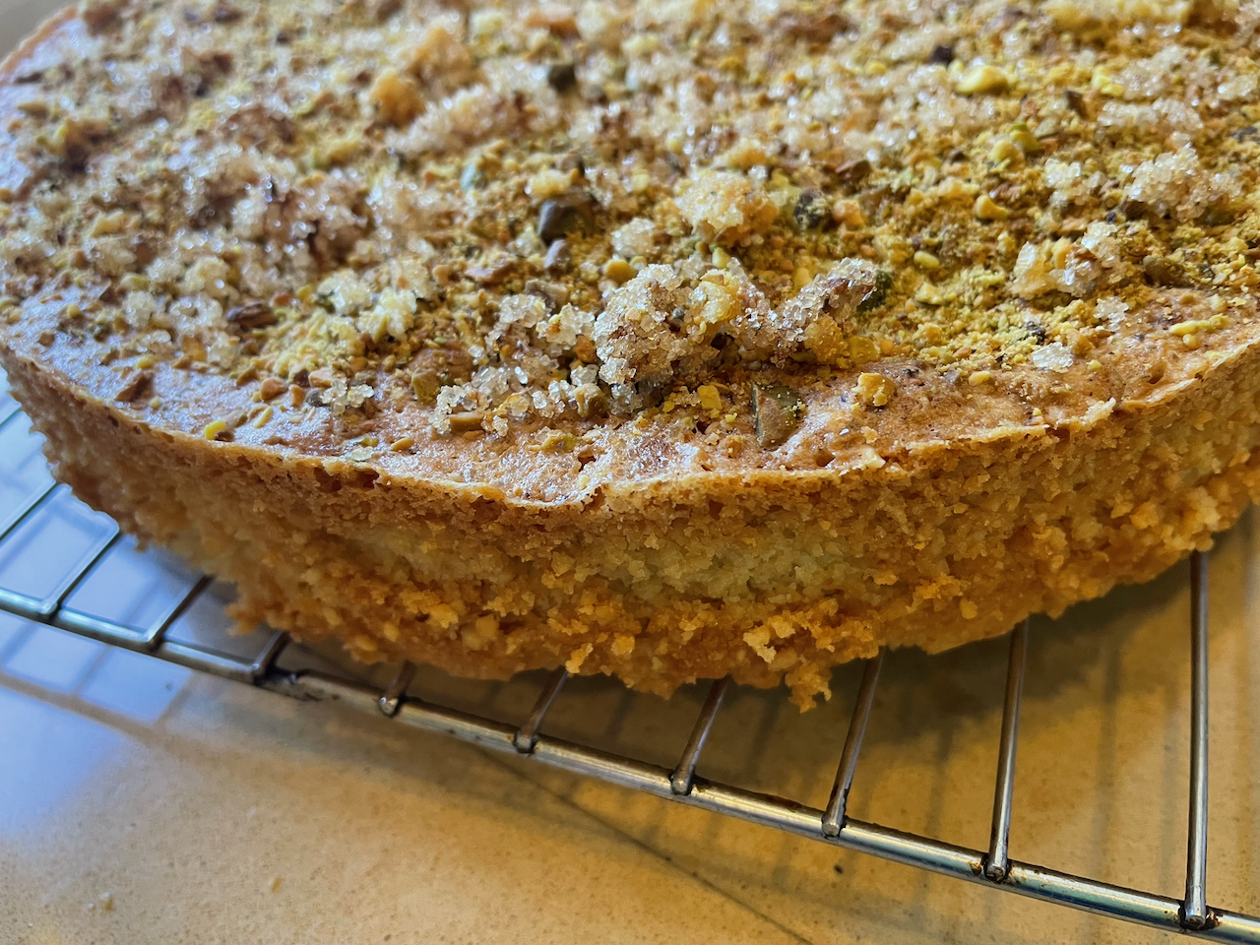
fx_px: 946
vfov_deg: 53.1
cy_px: 472
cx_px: 630
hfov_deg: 67.3
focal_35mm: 26
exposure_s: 1/60
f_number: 1.6
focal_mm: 4.2
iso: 125
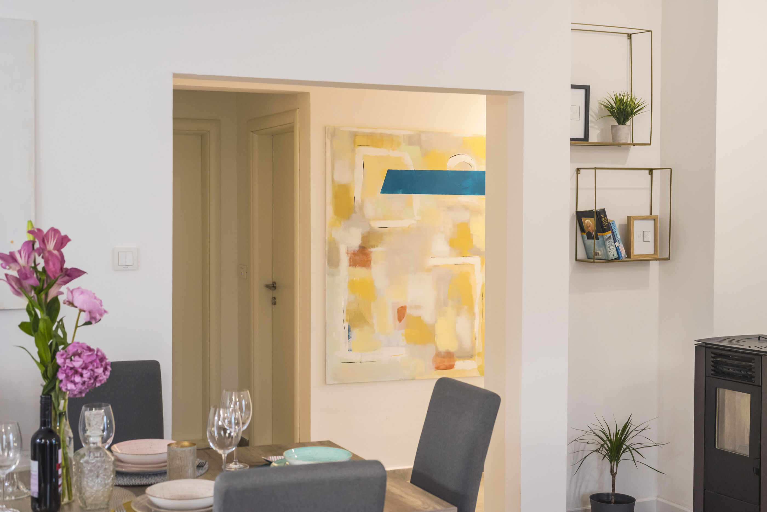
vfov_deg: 27.0
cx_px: 384
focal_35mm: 50
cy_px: 256
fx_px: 1066
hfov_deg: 39.6
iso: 2000
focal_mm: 50
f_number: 5
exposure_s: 1/80
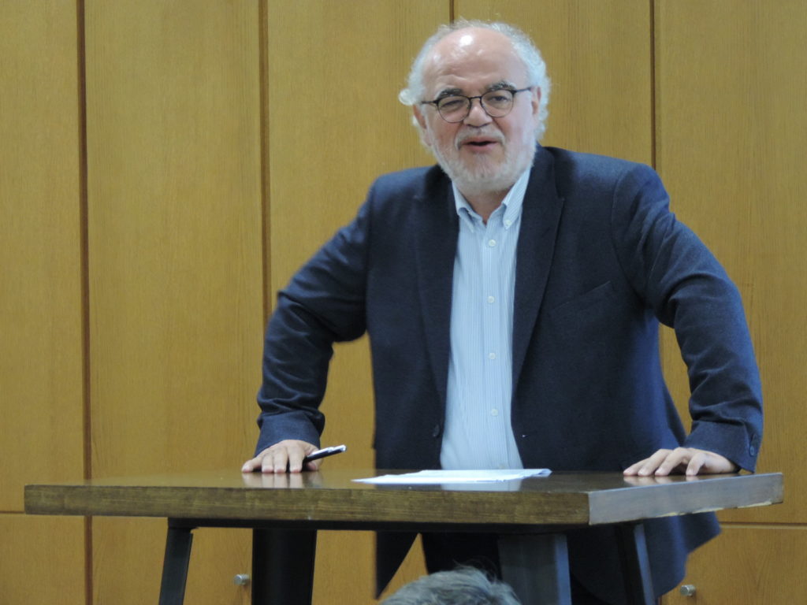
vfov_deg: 8.0
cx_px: 404
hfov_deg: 10.7
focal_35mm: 185
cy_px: 302
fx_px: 4313
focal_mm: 33
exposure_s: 1/5
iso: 800
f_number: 4.6
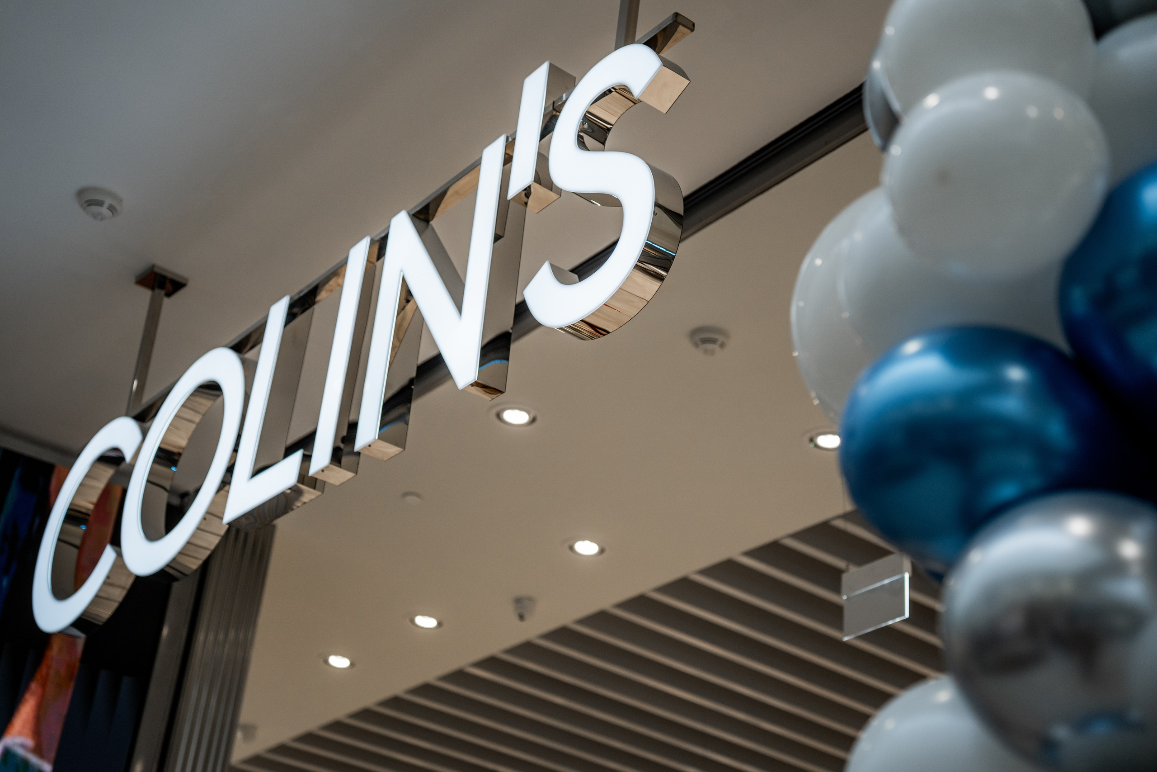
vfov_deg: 21.2
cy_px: 386
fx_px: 2057
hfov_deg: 31.4
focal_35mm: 64
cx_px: 578
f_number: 2.8
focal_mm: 64
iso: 800
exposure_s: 1/800
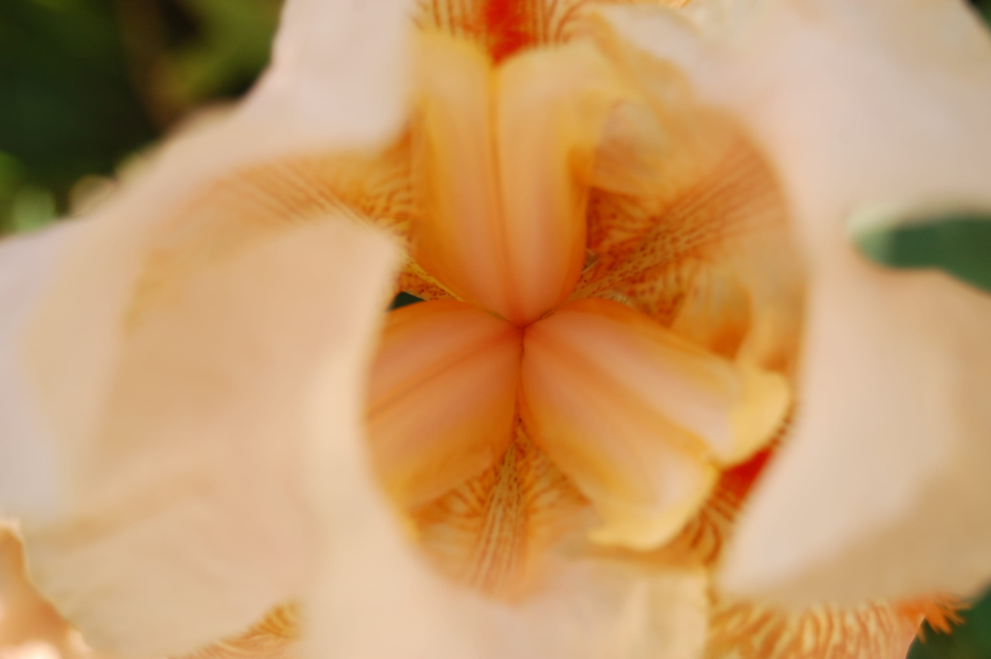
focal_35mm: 82
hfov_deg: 24.6
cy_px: 330
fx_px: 2269
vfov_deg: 16.5
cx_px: 496
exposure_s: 1/125
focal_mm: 55
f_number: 5.6
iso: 200
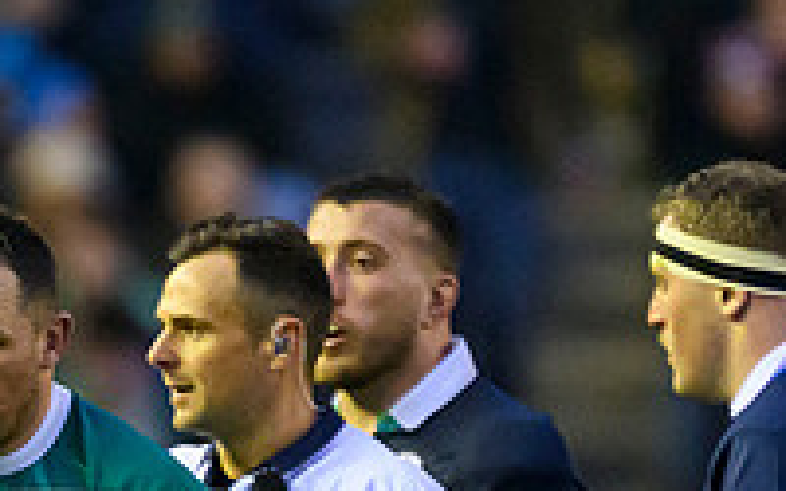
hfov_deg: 0.8
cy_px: 1065
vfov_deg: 0.5
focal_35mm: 2595
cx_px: -103
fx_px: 55588
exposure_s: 1/1250
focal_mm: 560
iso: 8000
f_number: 4
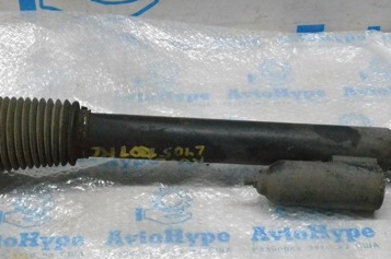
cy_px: 104
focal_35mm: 70
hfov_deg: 28.8
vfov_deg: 19.4
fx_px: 759
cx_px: 146
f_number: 11
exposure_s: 1/160
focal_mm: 26
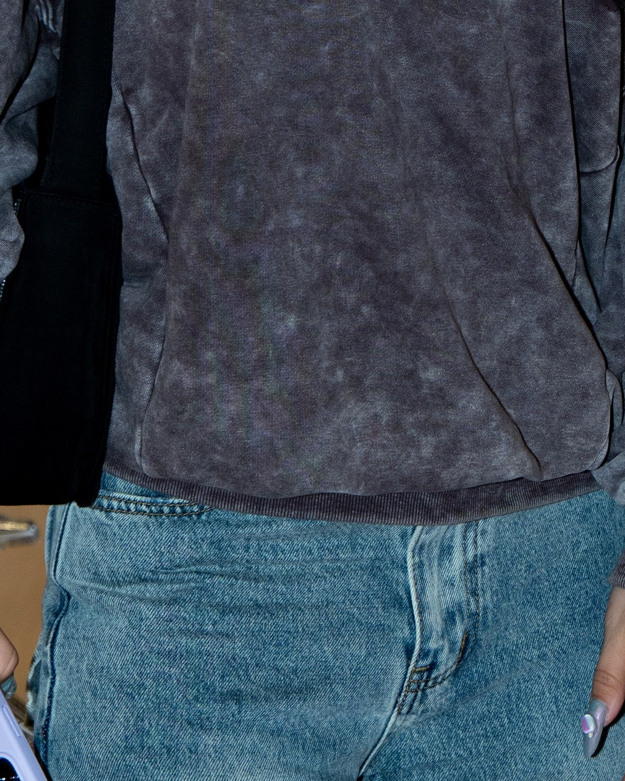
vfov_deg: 10.3
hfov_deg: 8.4
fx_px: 4253
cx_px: 325
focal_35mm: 184
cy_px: -229
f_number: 3.5
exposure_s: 1/320
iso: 400
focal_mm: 43
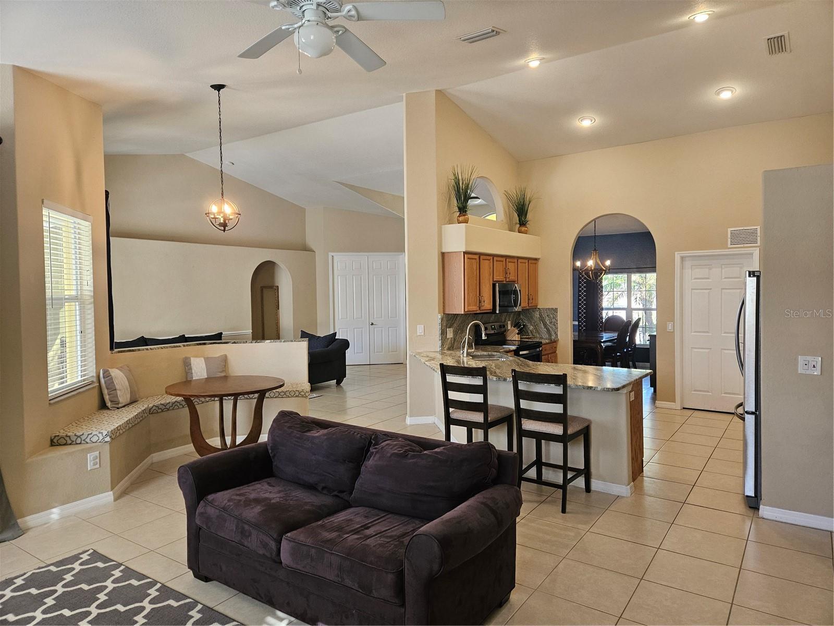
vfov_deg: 58.9
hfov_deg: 73.9
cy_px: 313
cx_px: 417
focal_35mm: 23
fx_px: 554
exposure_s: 1/120
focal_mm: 5.4
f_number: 1.8
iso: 320
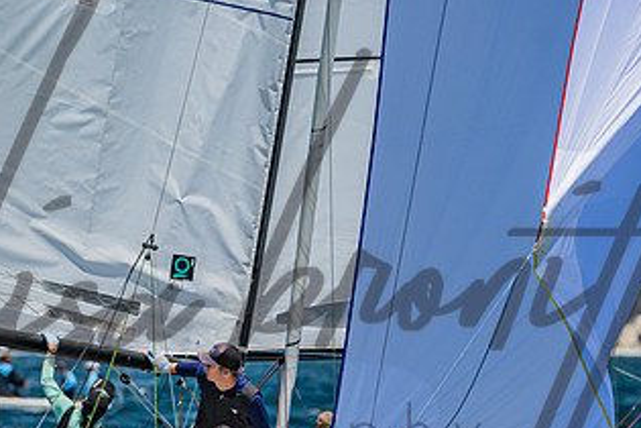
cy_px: 331
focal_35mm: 949
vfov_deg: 1.4
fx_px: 16896
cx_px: 370
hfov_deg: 2.2
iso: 400
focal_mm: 370
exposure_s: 1/2500
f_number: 6.3
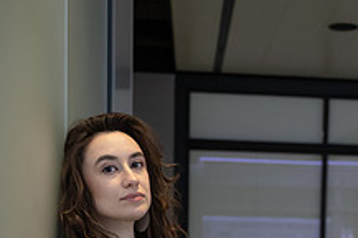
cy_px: 312
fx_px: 745
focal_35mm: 75
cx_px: 282
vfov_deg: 17.0
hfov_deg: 26.6
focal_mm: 28
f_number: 2.8
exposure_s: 1/800
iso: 1600
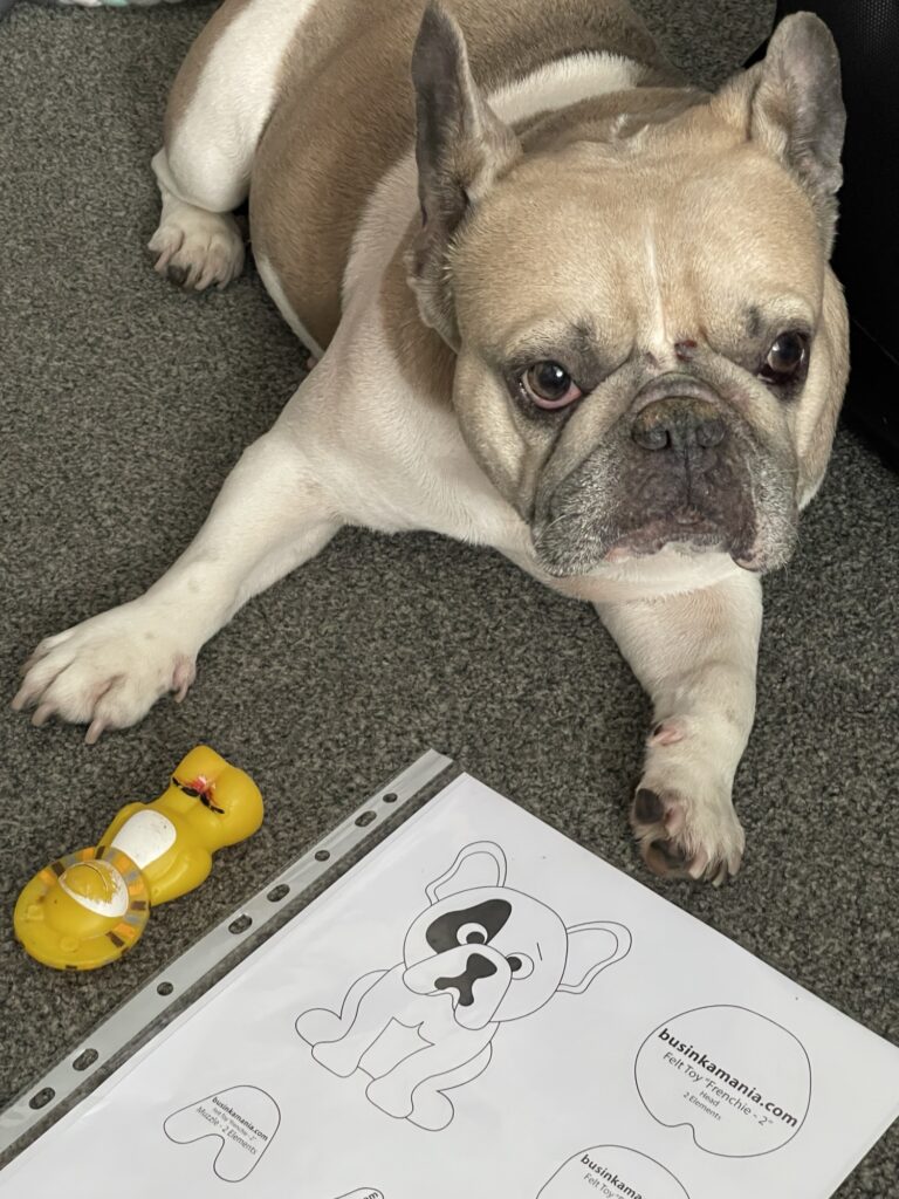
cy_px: 600
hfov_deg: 22.9
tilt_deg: -43.1
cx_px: 450
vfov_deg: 30.3
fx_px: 2216
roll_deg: +1.4
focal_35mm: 64
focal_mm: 7.5
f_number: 2.2
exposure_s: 1/45
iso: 800
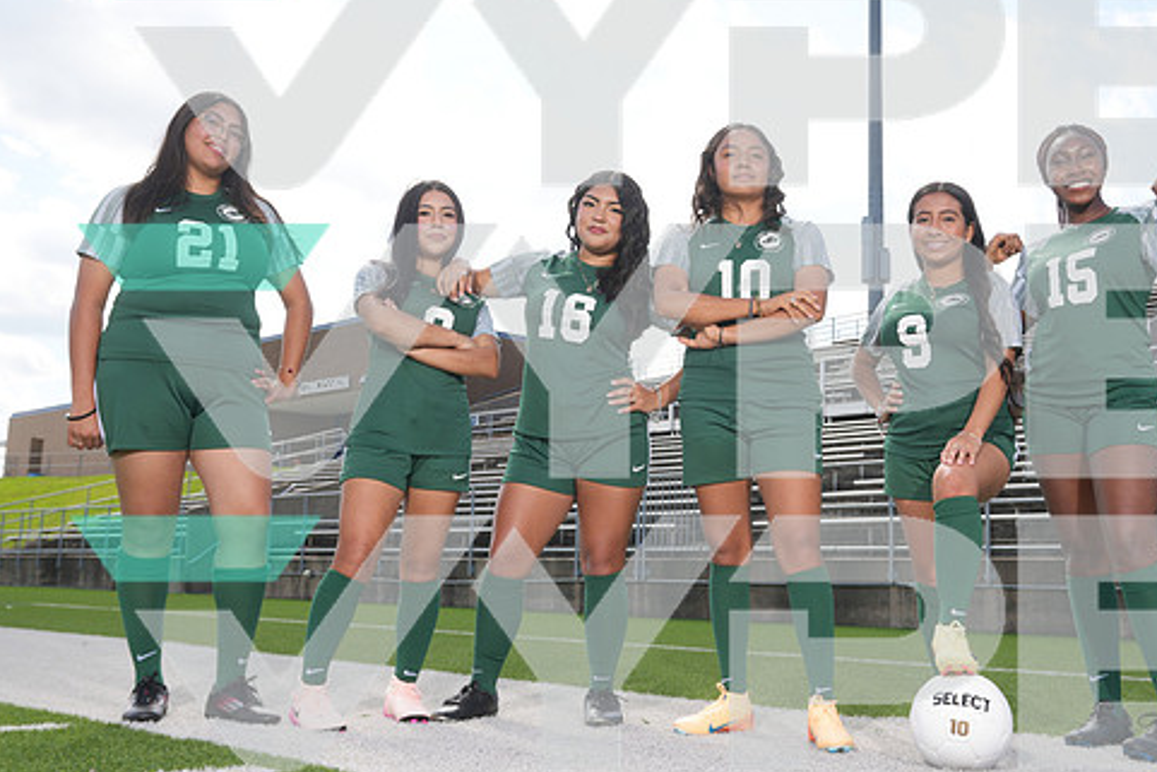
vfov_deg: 32.6
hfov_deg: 47.1
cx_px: 690
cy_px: 352
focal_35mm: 41
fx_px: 1318
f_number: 9
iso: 200
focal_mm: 34
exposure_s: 1/200
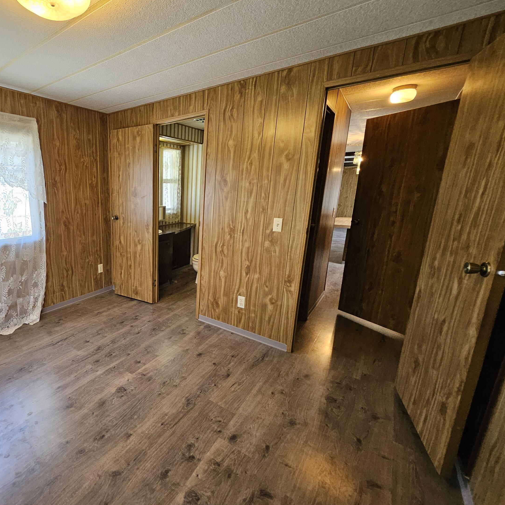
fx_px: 264
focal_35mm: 16
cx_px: 155
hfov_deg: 83.4
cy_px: 250
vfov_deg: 87.4
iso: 250
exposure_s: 1/60
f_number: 2.2
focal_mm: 1.74
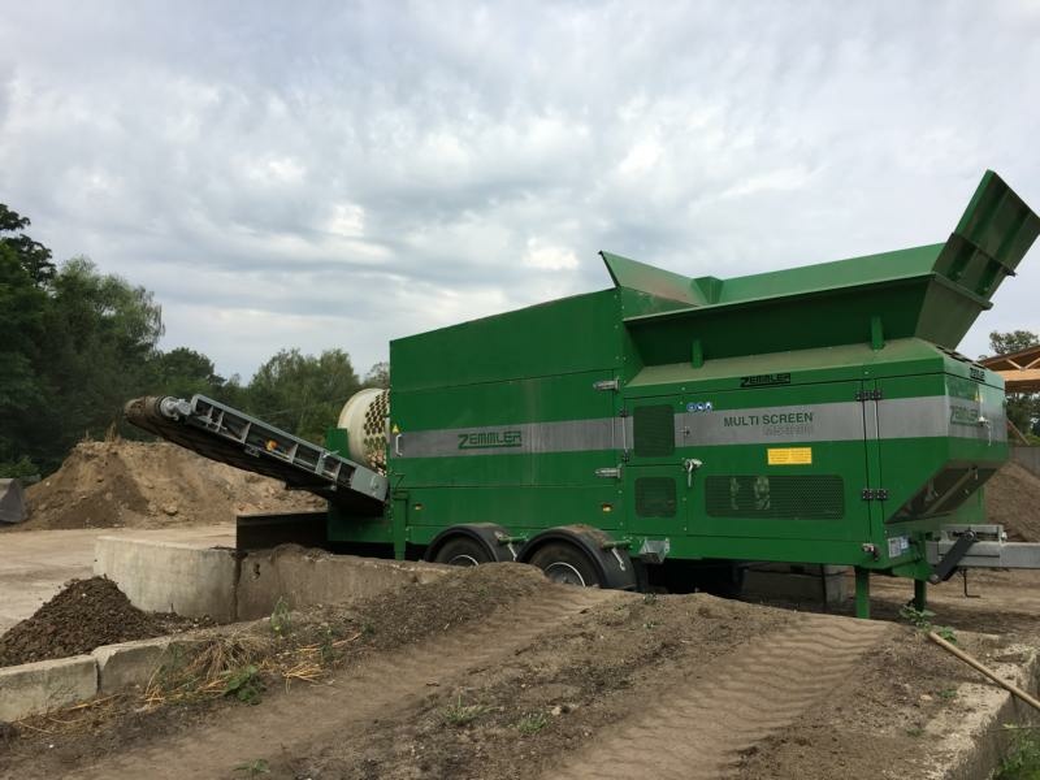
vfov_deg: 48.2
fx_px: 871
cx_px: 520
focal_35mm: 29
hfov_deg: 61.7
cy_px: 390
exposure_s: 1/1350
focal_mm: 4.15
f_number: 2.2
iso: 25
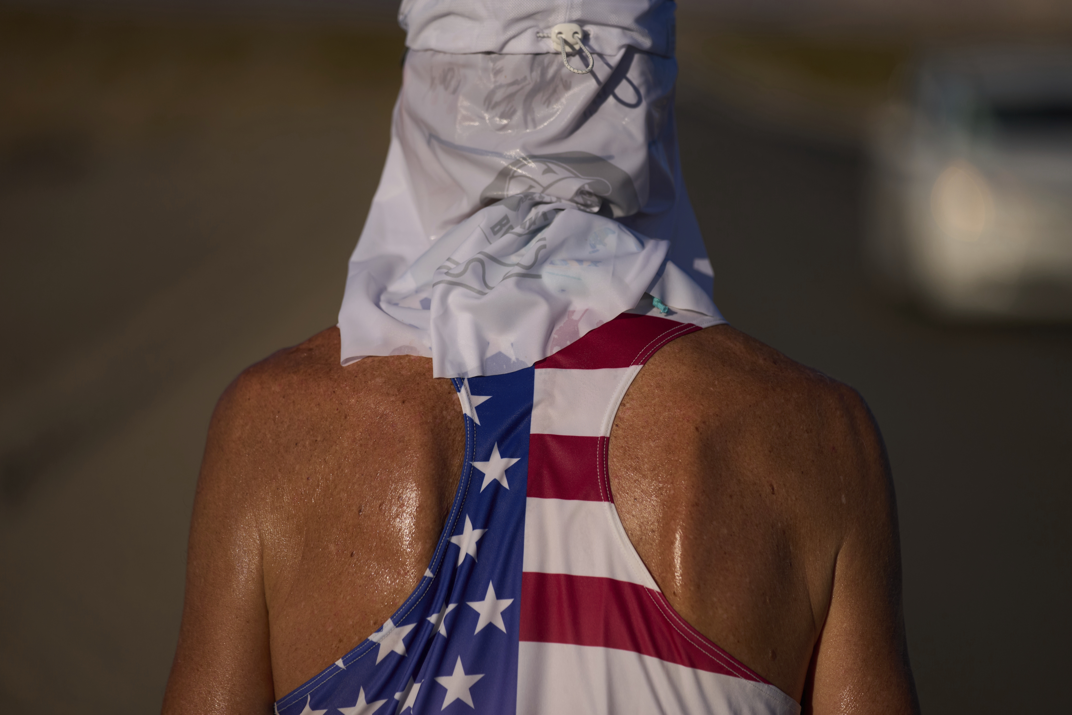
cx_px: 536
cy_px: 358
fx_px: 4407
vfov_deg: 9.3
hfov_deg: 13.9
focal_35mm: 148
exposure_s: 1/10000
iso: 160
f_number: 2.8
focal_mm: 148
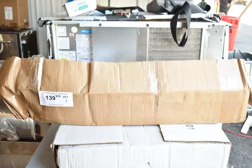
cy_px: 84
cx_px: 126
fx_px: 263
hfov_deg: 51.3
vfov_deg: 35.5
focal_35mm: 38
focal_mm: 25
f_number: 4
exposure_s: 1/40
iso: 250
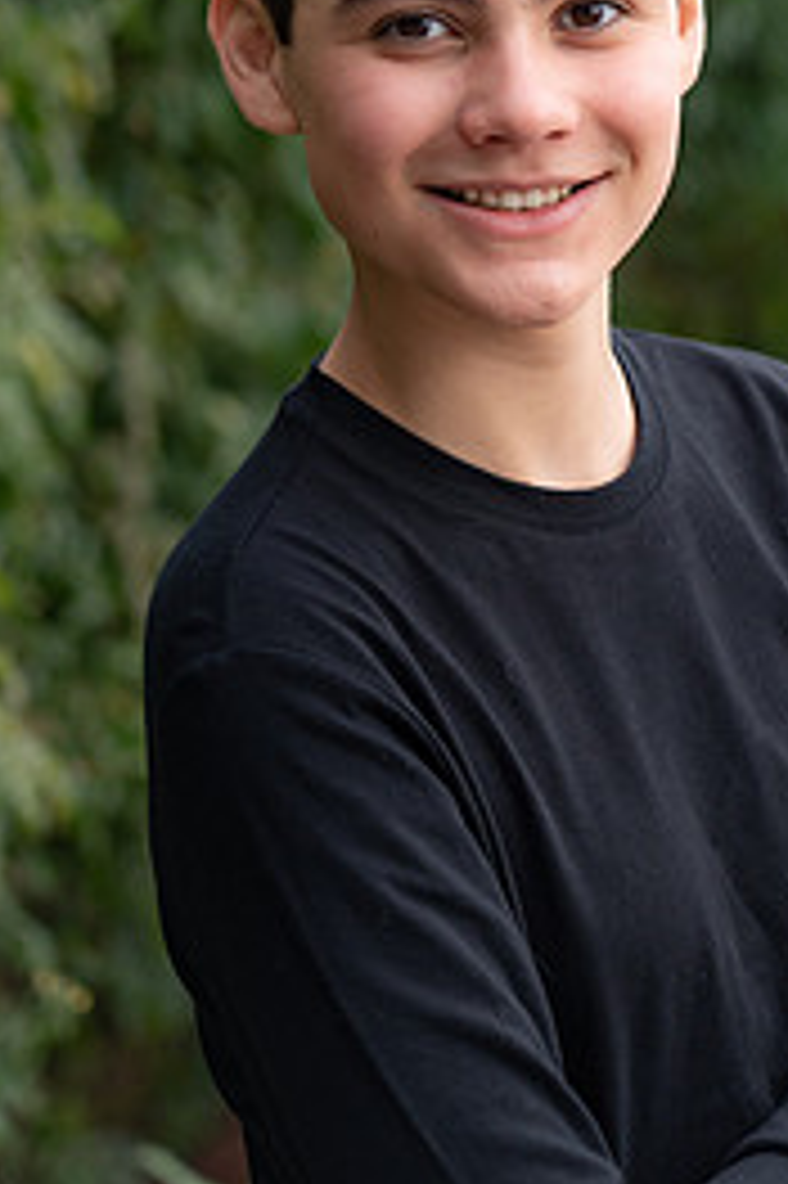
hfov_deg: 8.0
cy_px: 369
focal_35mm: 171
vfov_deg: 12.0
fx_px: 5621
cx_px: 590
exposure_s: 1/250
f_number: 4
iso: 400
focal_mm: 100
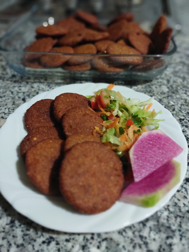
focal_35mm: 30
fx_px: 218
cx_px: 94
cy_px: 126
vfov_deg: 60.0
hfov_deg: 46.8
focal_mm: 4.6
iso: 500
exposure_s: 1/17
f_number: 1.8
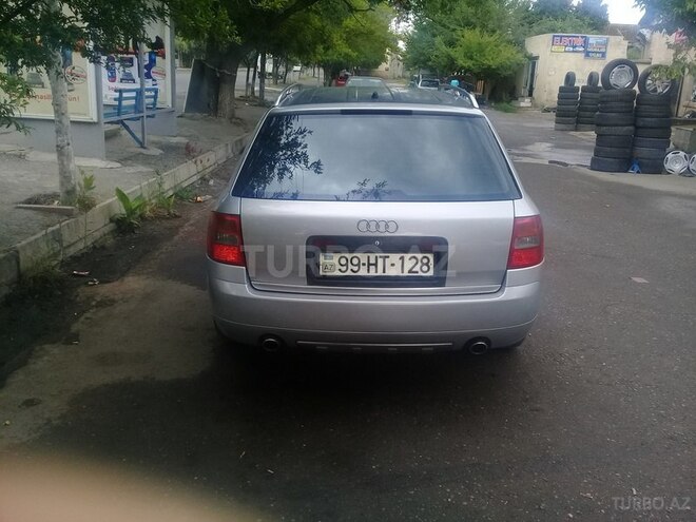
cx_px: 348
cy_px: 261
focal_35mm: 31
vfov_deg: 45.4
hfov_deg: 58.4
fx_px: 623
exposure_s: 1/300
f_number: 2.2
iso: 64
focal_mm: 3.3
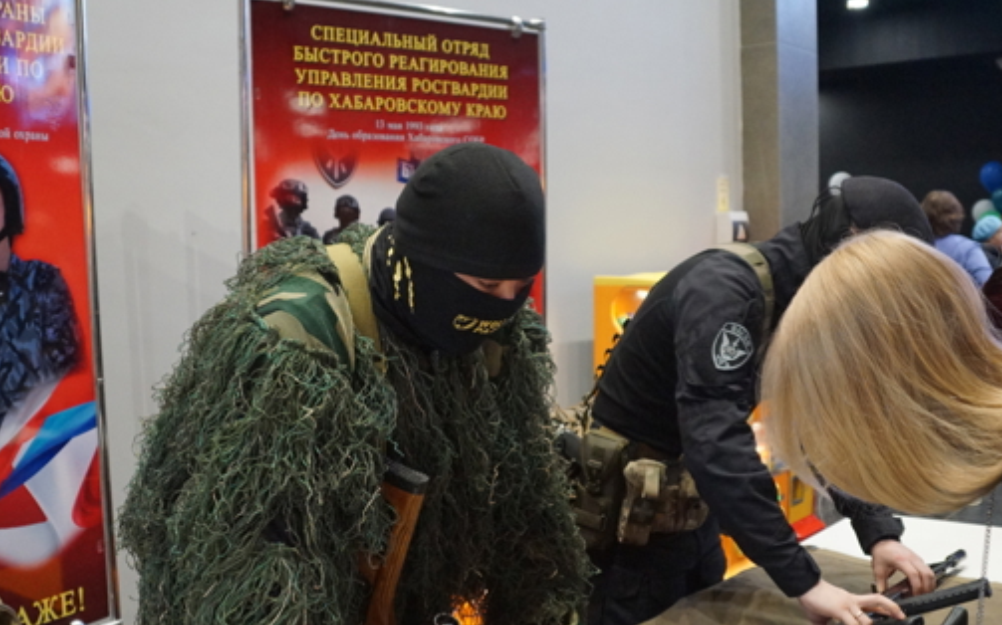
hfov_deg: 47.9
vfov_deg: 31.1
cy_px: 400
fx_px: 1119
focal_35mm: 41
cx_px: 399
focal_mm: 18
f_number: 3.5
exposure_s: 1/160
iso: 2000
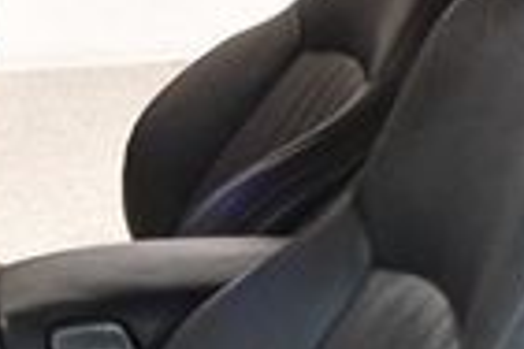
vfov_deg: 8.4
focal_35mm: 163
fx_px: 2372
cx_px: -111
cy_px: 353
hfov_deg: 12.3
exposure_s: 1/100
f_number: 3.8
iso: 3200
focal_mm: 24
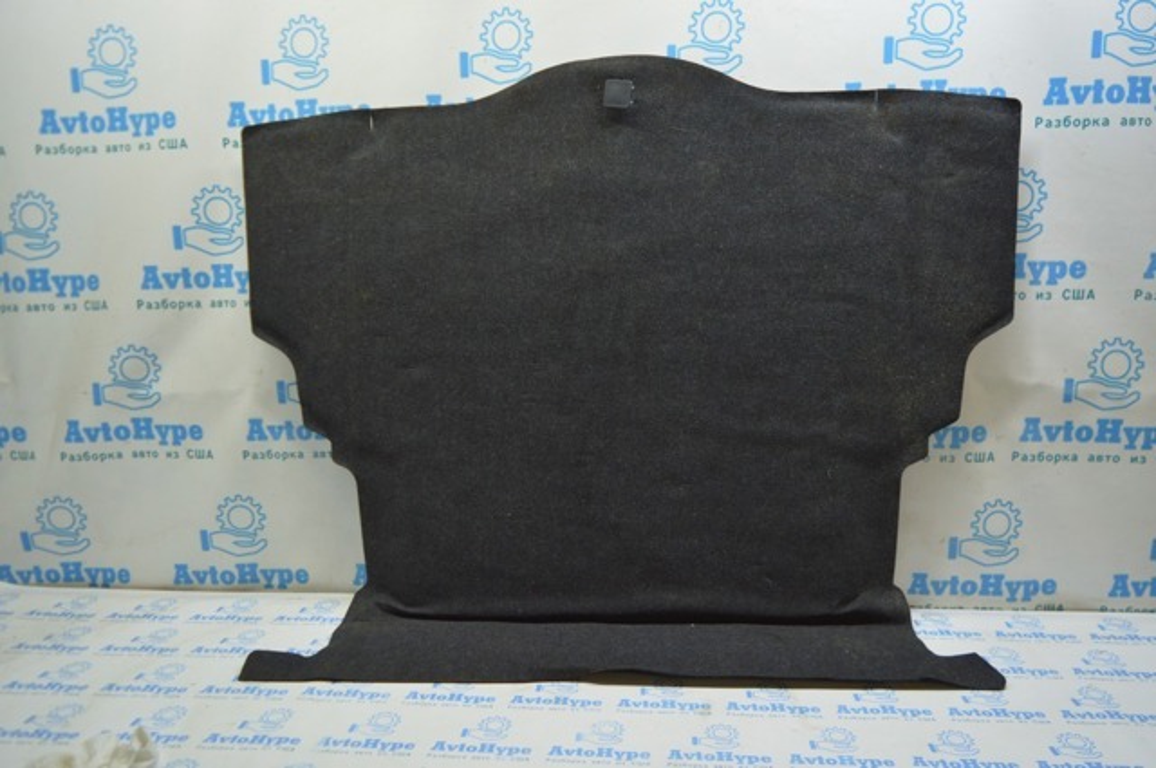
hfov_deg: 67.4
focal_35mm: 27
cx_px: 578
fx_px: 866
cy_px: 384
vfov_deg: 47.8
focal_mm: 18
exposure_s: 1/60
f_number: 3.5
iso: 400
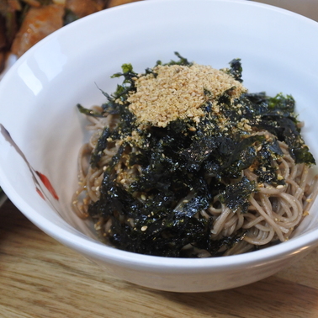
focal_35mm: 54
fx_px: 561
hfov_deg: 31.5
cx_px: 202
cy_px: 165
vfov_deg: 31.6
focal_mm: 15
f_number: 4.2
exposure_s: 1/125
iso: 1100
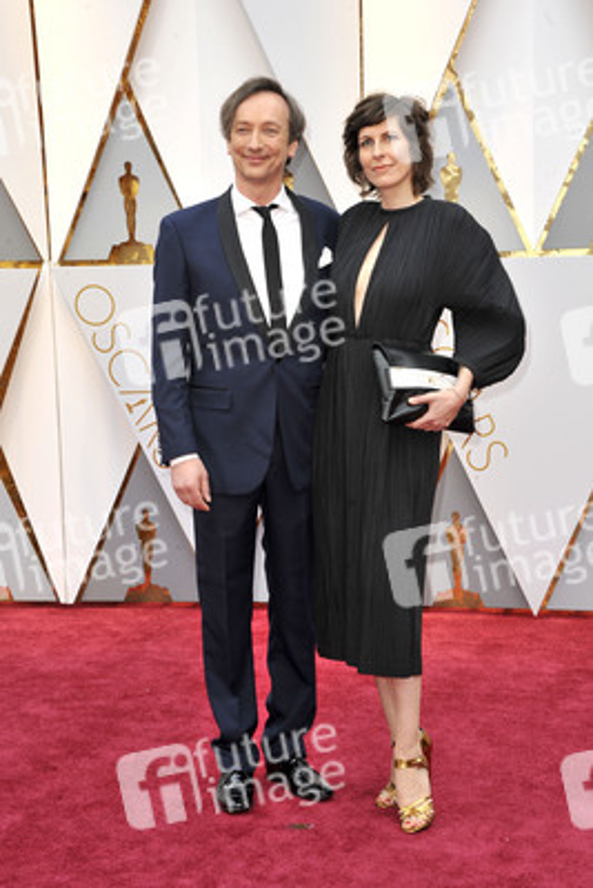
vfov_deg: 26.0
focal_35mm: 78
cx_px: 296
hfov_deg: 17.5
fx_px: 1925
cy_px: 444
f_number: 8
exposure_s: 1/250
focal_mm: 78
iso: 1000
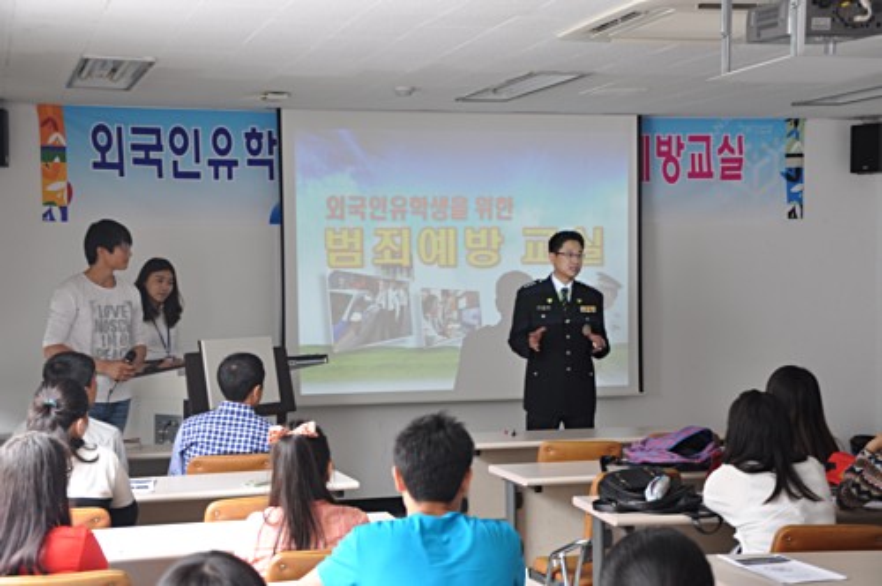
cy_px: 293
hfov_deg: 31.9
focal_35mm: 63
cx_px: 441
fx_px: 1541
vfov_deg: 21.5
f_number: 5.6
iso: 400
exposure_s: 1/30
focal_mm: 42
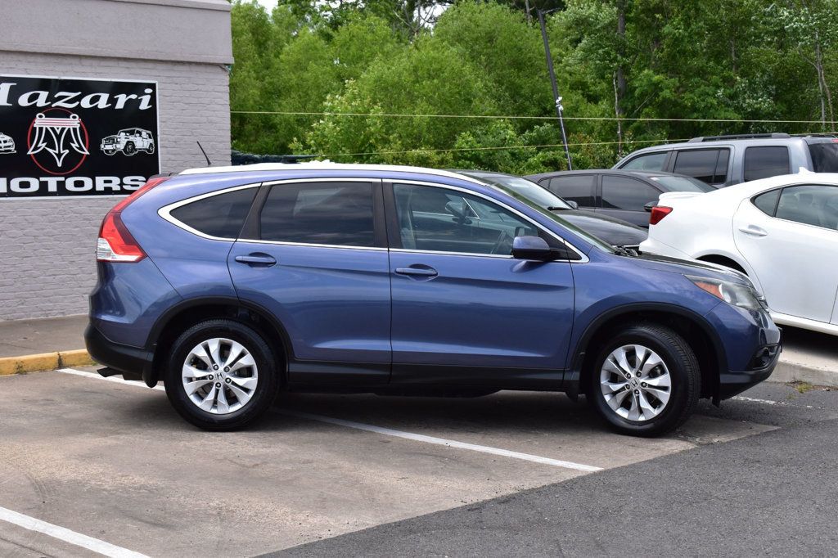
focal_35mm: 60
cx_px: 419
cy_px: 279
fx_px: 1396
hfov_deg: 33.4
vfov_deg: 22.6
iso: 400
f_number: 11
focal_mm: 40
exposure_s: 1/400
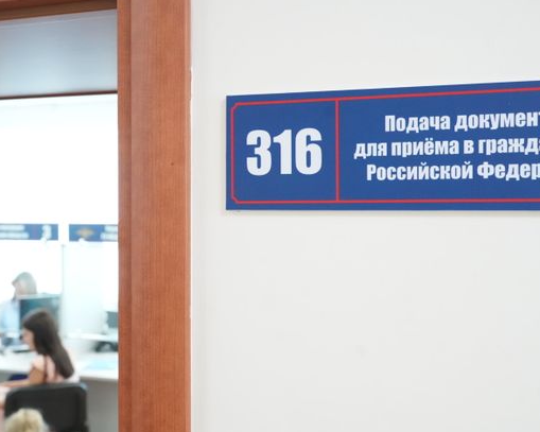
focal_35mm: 45
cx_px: 281
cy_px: 227
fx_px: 719
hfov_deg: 41.2
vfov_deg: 33.4
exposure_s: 1/100
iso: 6400
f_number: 5.6
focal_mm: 35
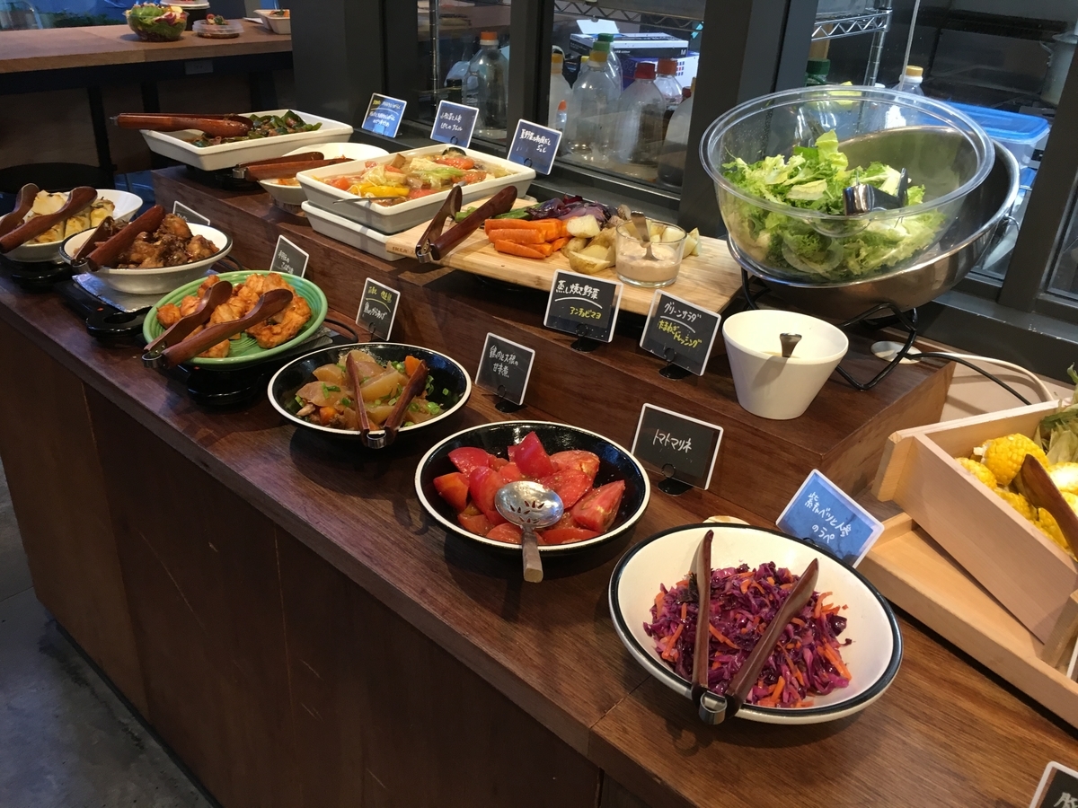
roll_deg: -2.9
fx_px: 903
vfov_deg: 48.2
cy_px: 404
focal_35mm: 29
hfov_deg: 61.7
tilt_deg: -27.2
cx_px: 539
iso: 80
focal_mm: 4.15
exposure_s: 1/30
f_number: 2.2
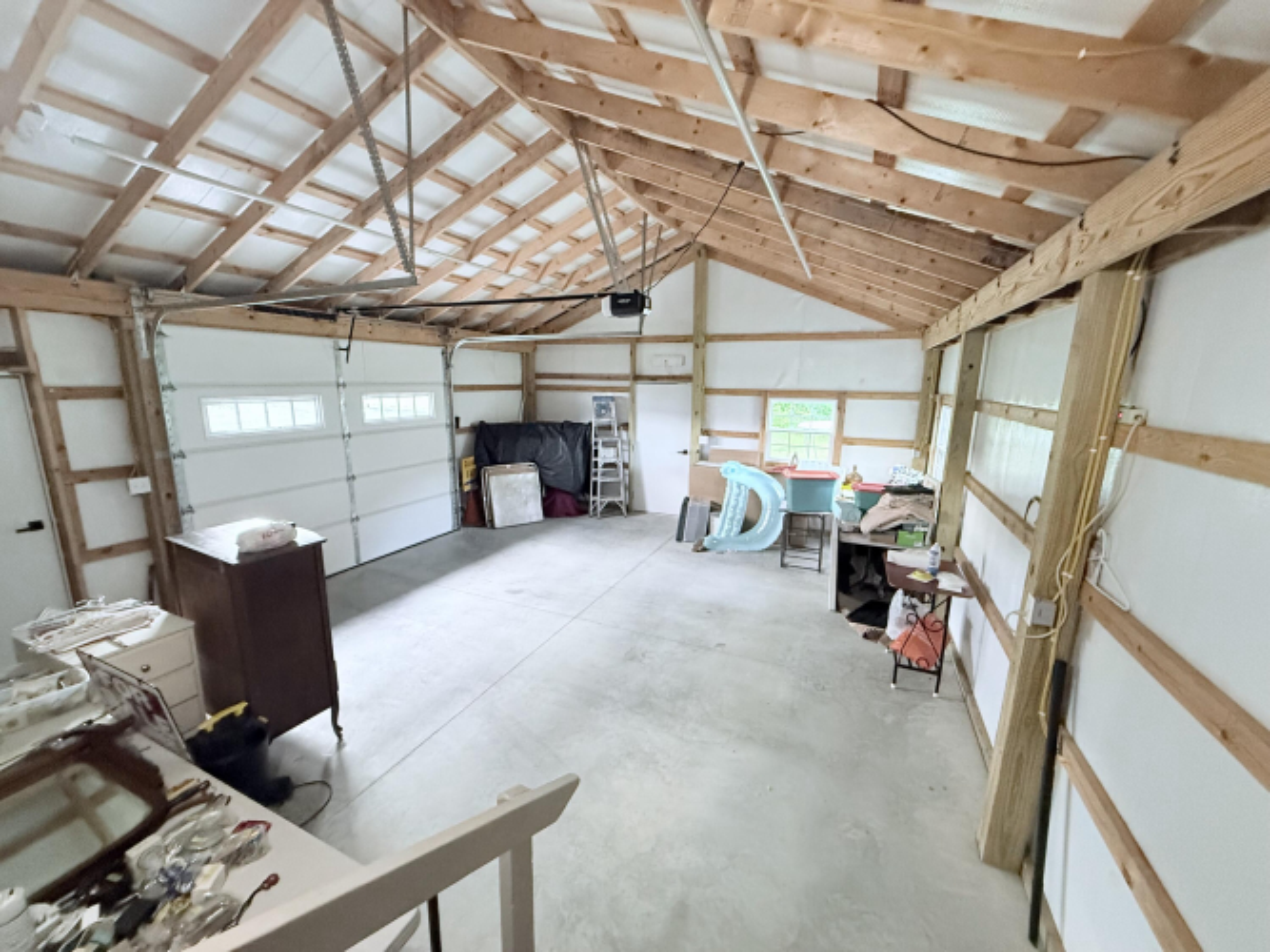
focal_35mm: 14
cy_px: 476
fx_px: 514
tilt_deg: -10.1
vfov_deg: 85.7
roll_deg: -0.2
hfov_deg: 102.1
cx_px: 635
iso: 640
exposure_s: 1/60
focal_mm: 2.22
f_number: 2.2
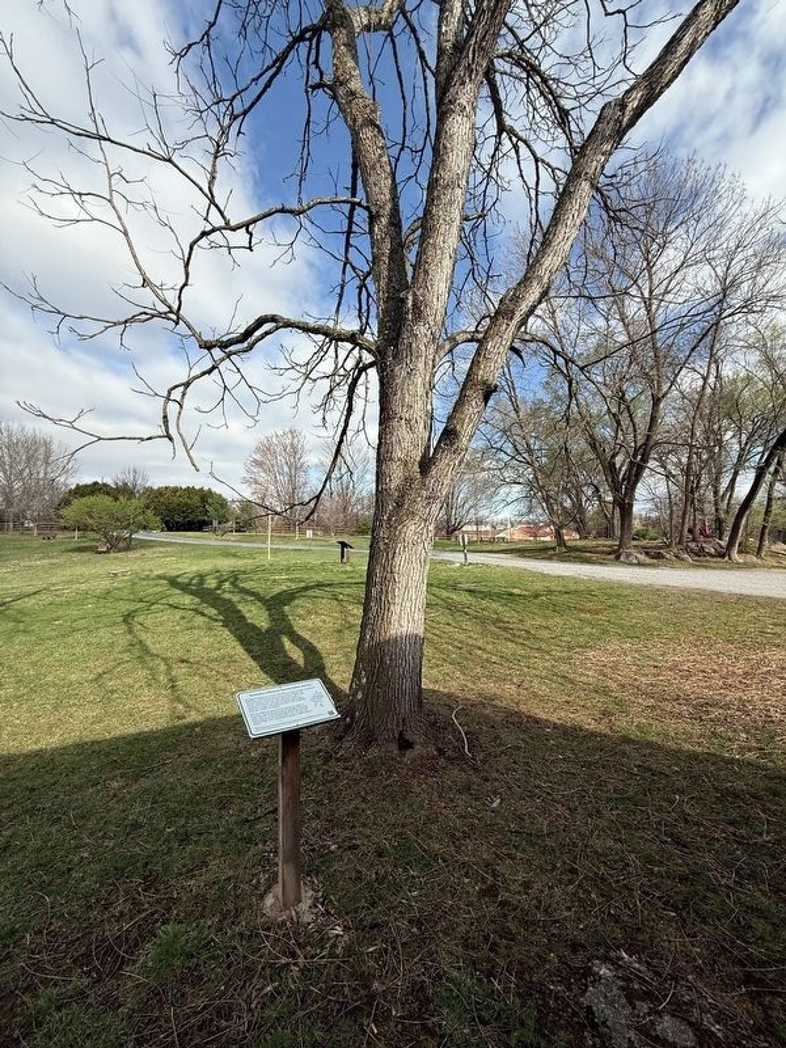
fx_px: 424
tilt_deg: +2.1
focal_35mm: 14
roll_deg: -1.4
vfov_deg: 102.1
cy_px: 524
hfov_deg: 85.7
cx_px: 393
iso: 50
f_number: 2.2
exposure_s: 1/1656
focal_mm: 2.22
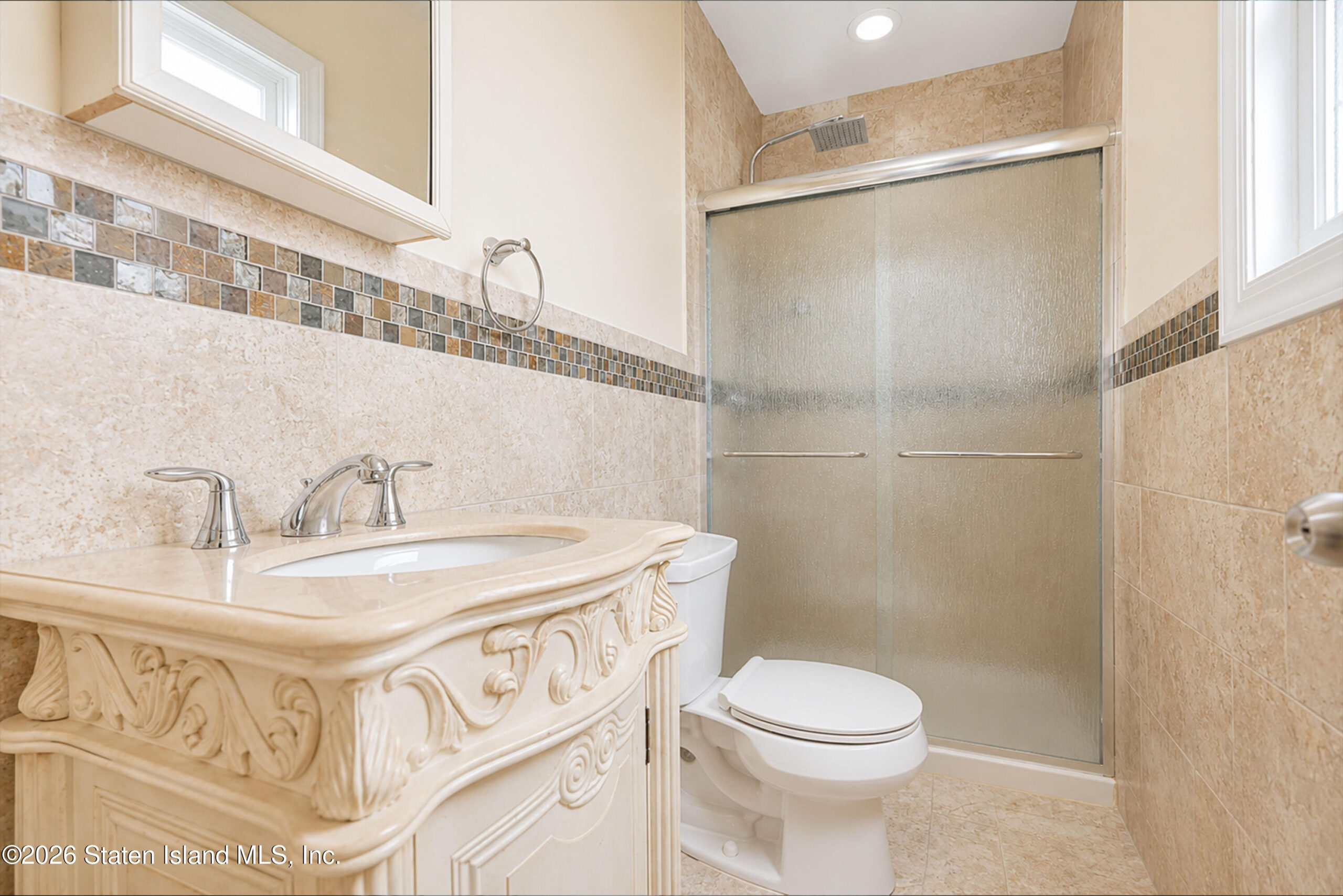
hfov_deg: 96.7
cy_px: 448
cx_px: 672
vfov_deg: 73.8
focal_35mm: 16
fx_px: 597
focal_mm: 16
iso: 64
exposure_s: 1/13
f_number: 4
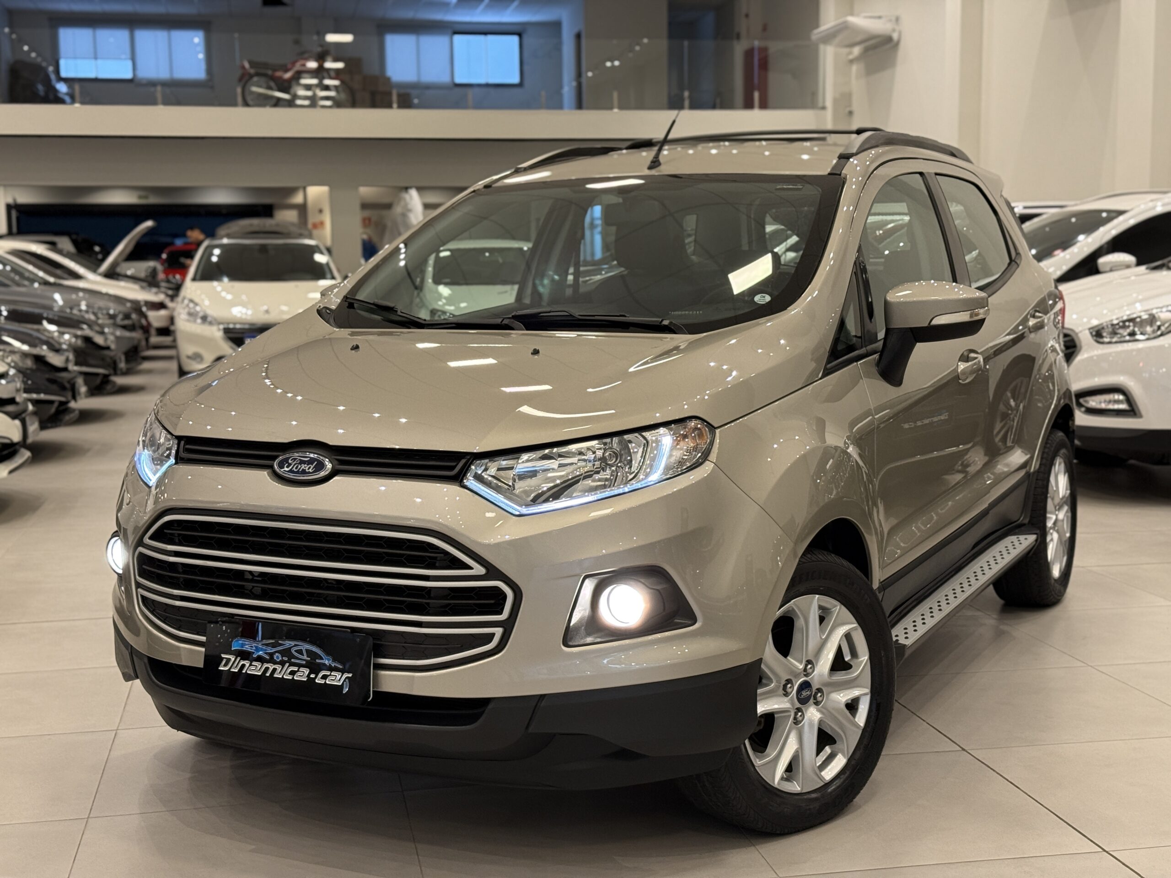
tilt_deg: -6.2
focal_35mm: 48
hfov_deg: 39.7
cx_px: 586
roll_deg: +0.9
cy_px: 439
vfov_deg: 30.3
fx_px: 1624
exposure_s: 1/60
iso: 200
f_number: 1.78
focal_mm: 6.76
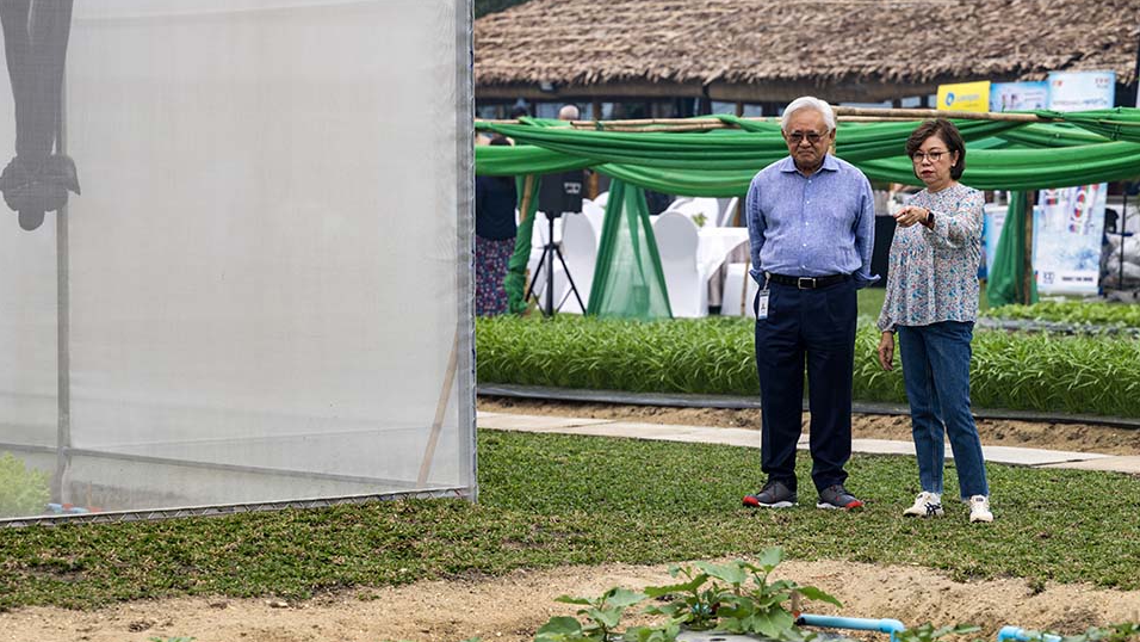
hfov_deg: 15.1
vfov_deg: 8.5
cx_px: 569
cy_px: 351
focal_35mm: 142
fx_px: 4293
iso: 220
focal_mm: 135
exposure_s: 1/320
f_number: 5
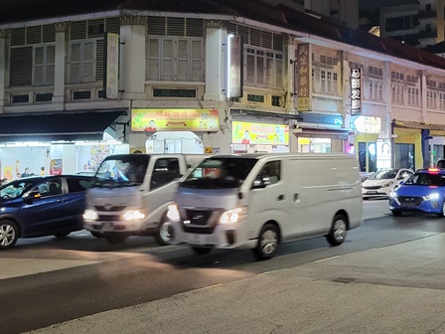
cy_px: 86
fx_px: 746
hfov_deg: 32.2
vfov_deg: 25.0
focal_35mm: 58
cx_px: 363
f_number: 1.8
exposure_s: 1/50
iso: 500
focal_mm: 5.4
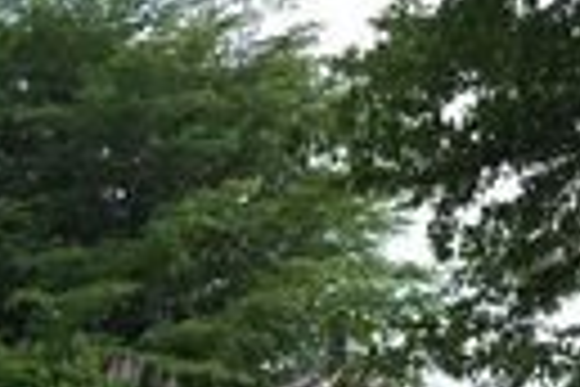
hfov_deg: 21.7
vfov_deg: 14.2
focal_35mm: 93
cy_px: 488
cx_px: 427
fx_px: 1498
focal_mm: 30
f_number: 4.5
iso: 200
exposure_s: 1/640
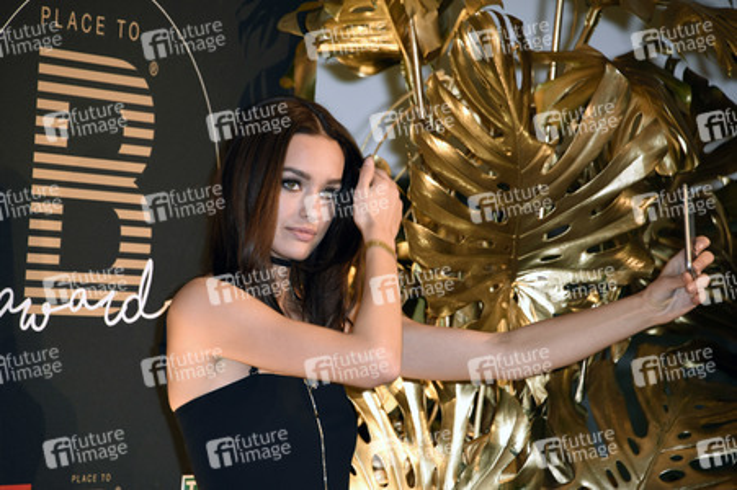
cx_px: 368
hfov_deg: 9.8
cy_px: 245
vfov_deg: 6.5
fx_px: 4296
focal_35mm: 210
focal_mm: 210
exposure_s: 1/80
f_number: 5.6
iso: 500
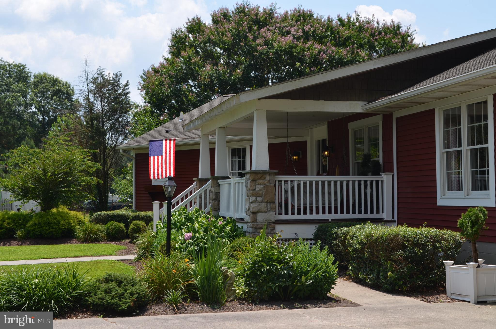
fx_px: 784
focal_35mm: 57
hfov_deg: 35.1
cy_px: 164
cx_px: 248
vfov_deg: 23.7
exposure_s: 1/200
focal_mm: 38
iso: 100
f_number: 9
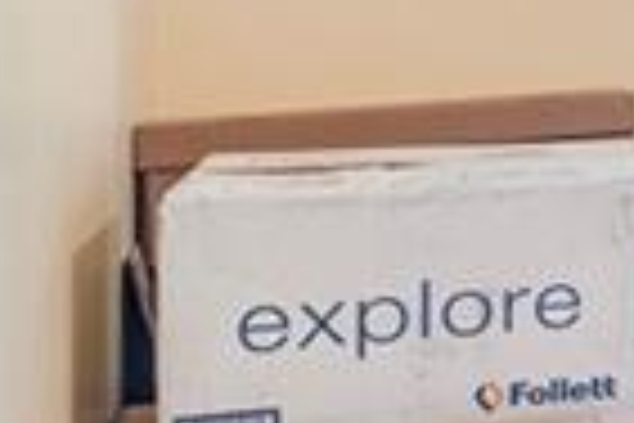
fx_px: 2107
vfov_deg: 11.3
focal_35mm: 120
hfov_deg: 10.0
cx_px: 2122
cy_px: -72
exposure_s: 1.3
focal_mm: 11
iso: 160
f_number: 11
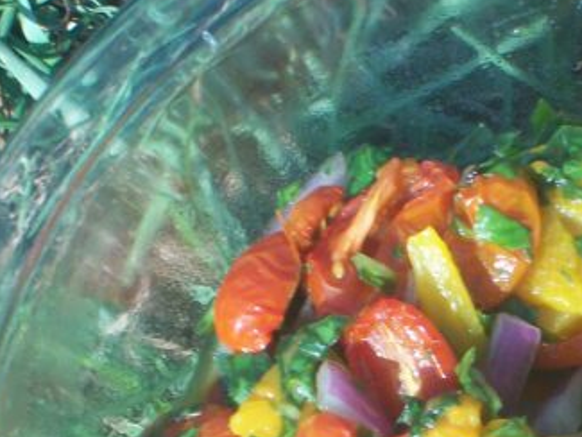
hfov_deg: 7.4
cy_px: 509
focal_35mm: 266
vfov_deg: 5.6
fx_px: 4474
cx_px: 586
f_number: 4.8
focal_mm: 18
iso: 80
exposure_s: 1/208
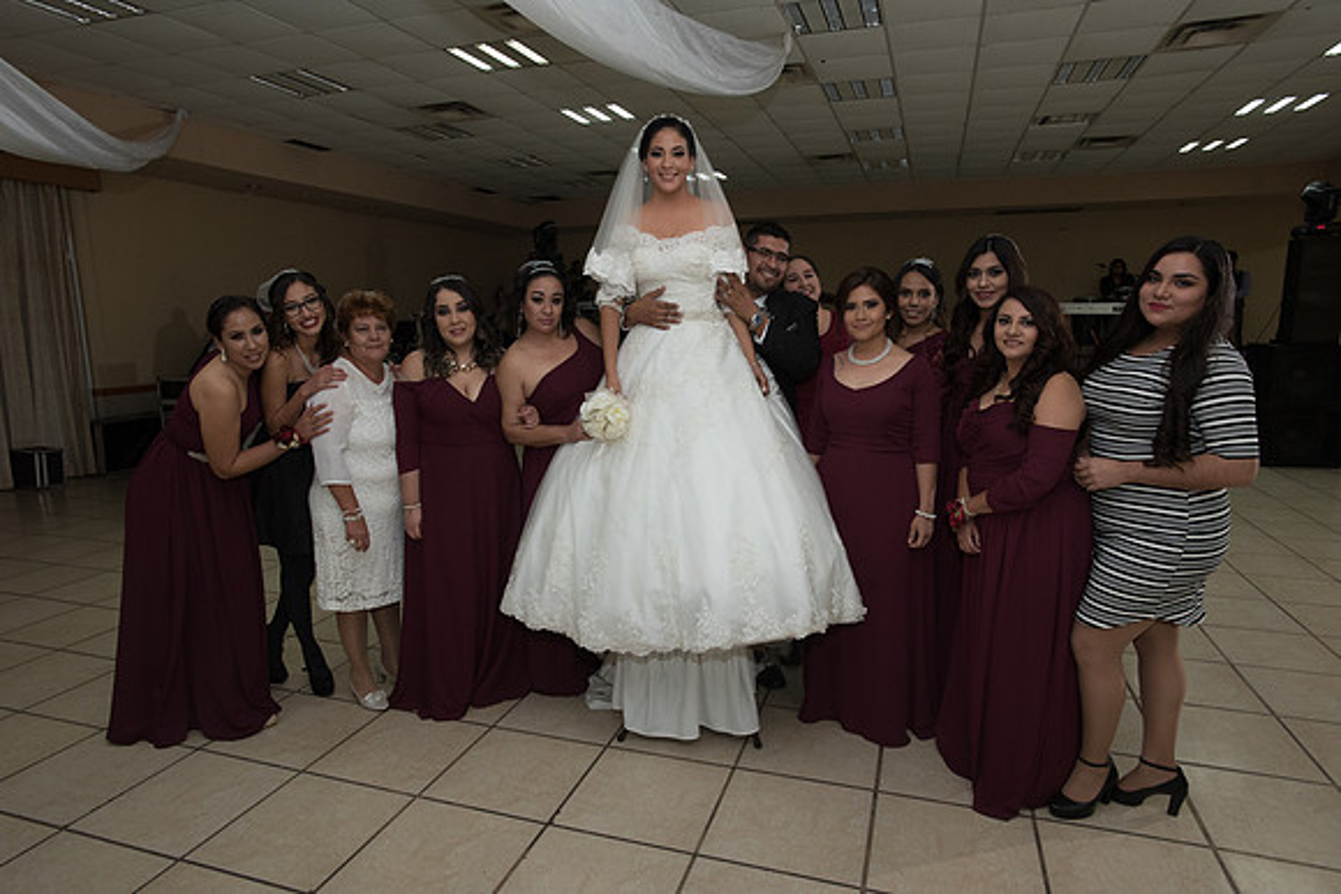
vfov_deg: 57.3
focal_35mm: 22
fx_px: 820
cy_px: 447
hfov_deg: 78.6
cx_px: 670
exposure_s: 1/100
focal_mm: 22
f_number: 4.5
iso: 1600
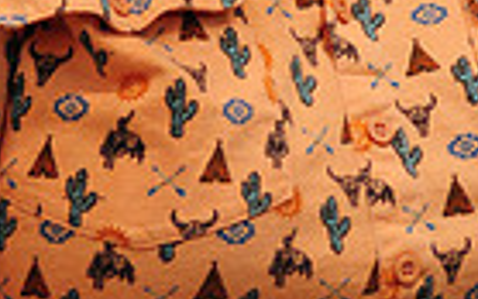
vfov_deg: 2.5
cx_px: 308
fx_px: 6803
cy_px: -540
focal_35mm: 522
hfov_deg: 4.0
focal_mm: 82
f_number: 4
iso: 640
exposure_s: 1/125
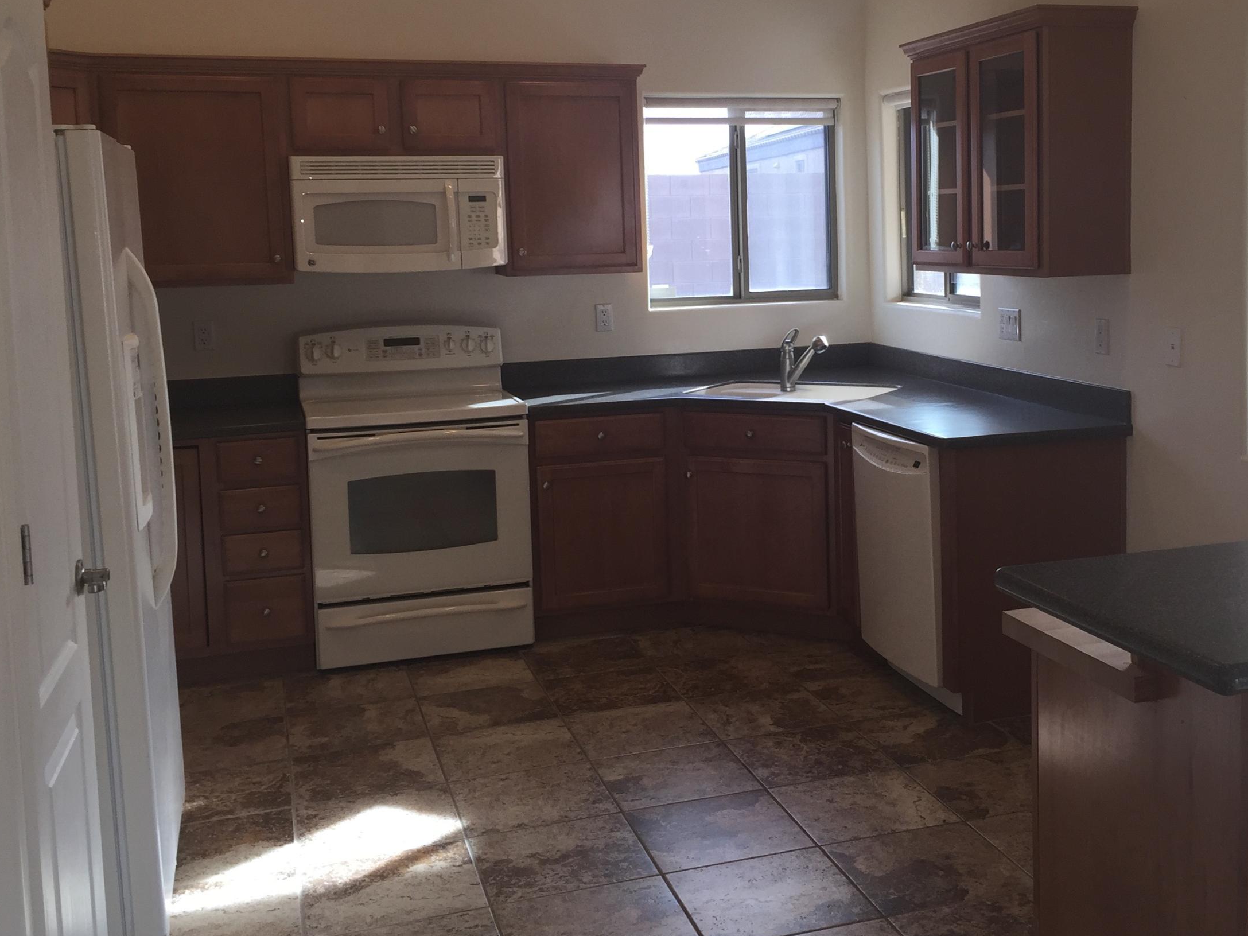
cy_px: 402
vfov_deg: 35.9
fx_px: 1442
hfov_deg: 46.3
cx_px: 789
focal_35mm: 40
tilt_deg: -6.3
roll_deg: +0.3
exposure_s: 1/60
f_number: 2.2
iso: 32
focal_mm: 4.15
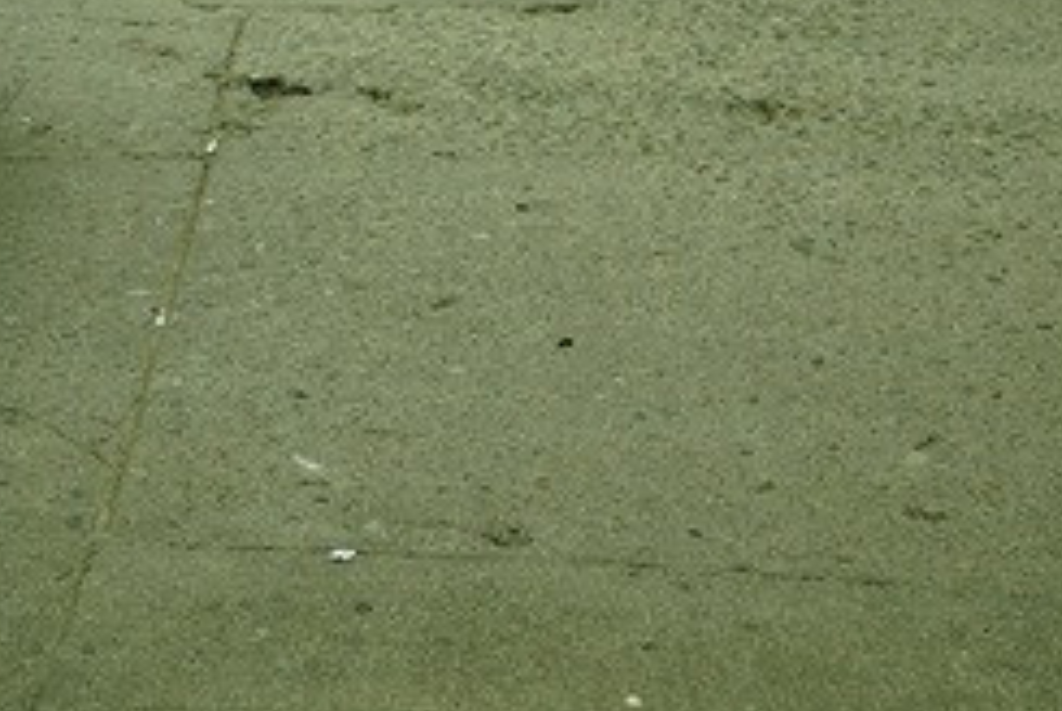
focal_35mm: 66
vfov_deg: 20.3
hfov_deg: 30.4
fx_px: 1949
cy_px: 74
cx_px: 468
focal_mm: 18
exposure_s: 1/250
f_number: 3.5
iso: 200
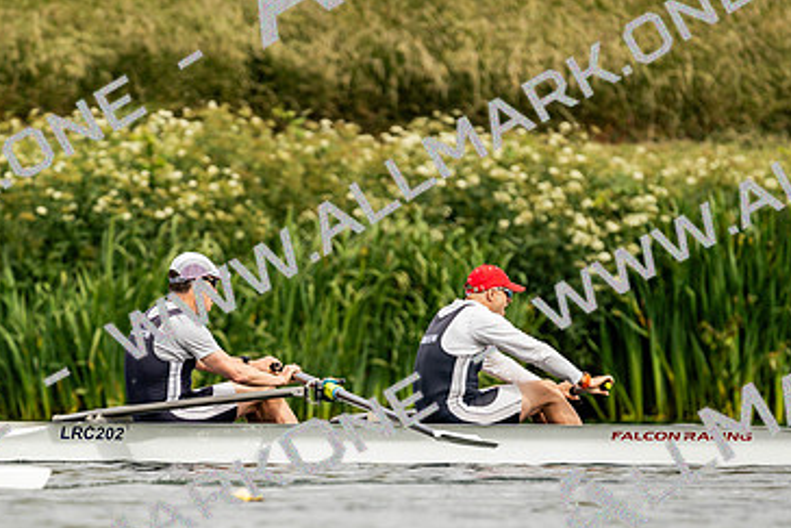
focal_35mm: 955
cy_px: 366
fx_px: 20991
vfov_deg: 1.4
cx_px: 374
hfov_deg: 2.2
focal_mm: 600
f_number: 6.3
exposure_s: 1/2000
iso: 320
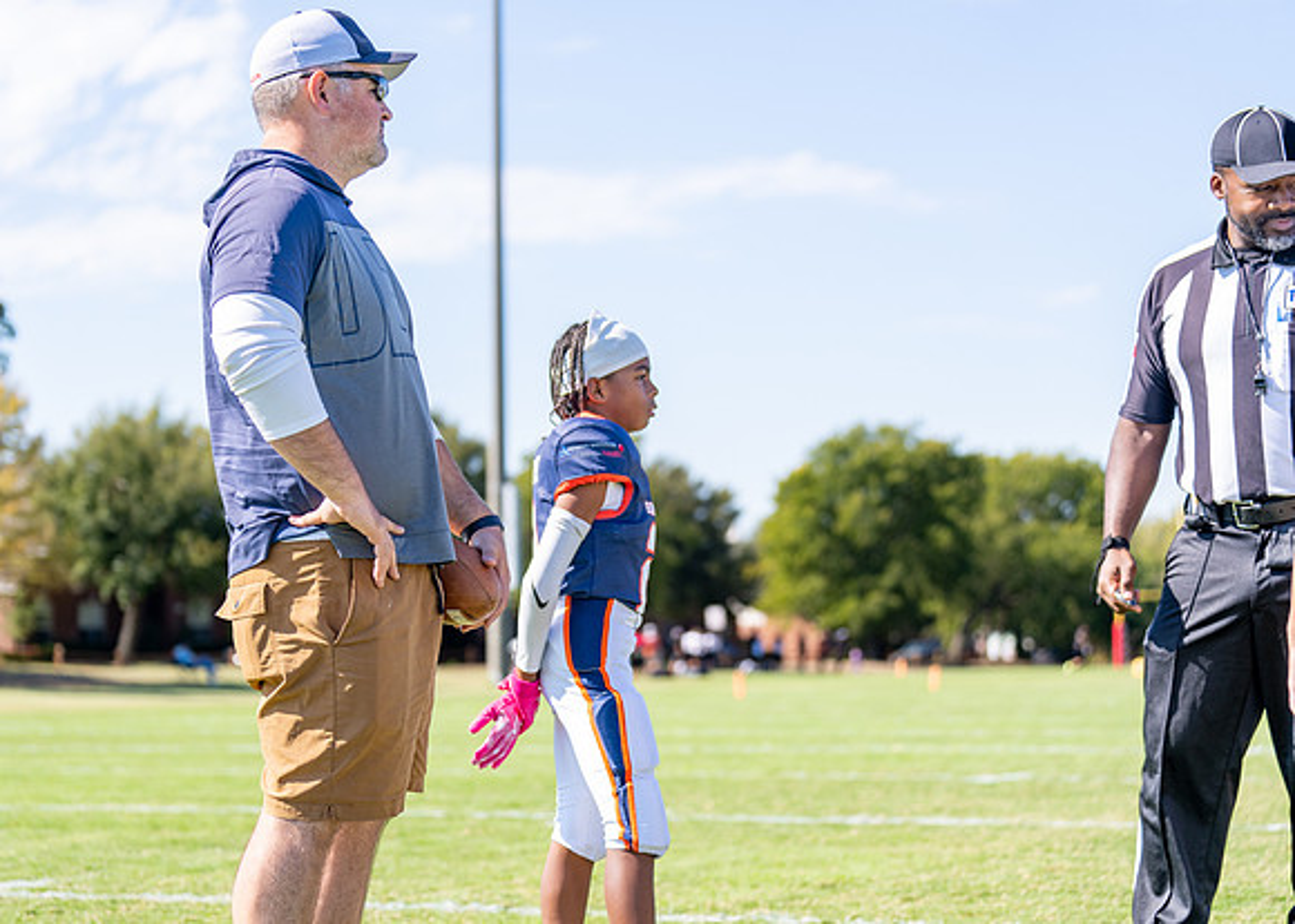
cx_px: 574
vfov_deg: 18.7
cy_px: 480
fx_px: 2807
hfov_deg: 26.0
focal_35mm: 76
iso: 100
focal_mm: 70
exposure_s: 1/1000
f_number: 2.8
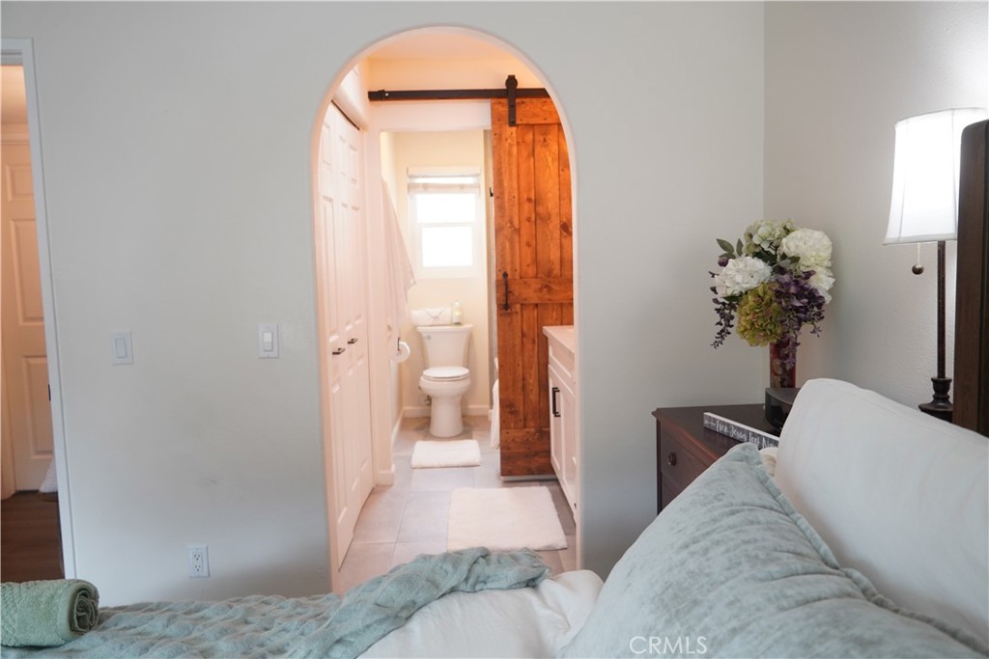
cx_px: 494
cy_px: 330
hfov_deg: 67.4
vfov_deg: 47.9
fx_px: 742
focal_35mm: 27
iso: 320
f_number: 3.5
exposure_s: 1/30
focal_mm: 18
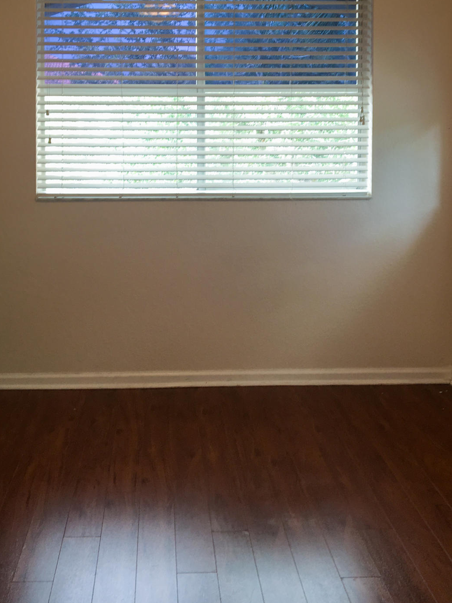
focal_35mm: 42
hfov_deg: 34.0
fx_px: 731
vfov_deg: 44.6
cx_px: 301
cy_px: 245
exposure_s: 1/40
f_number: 2.2
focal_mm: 4.15
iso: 25
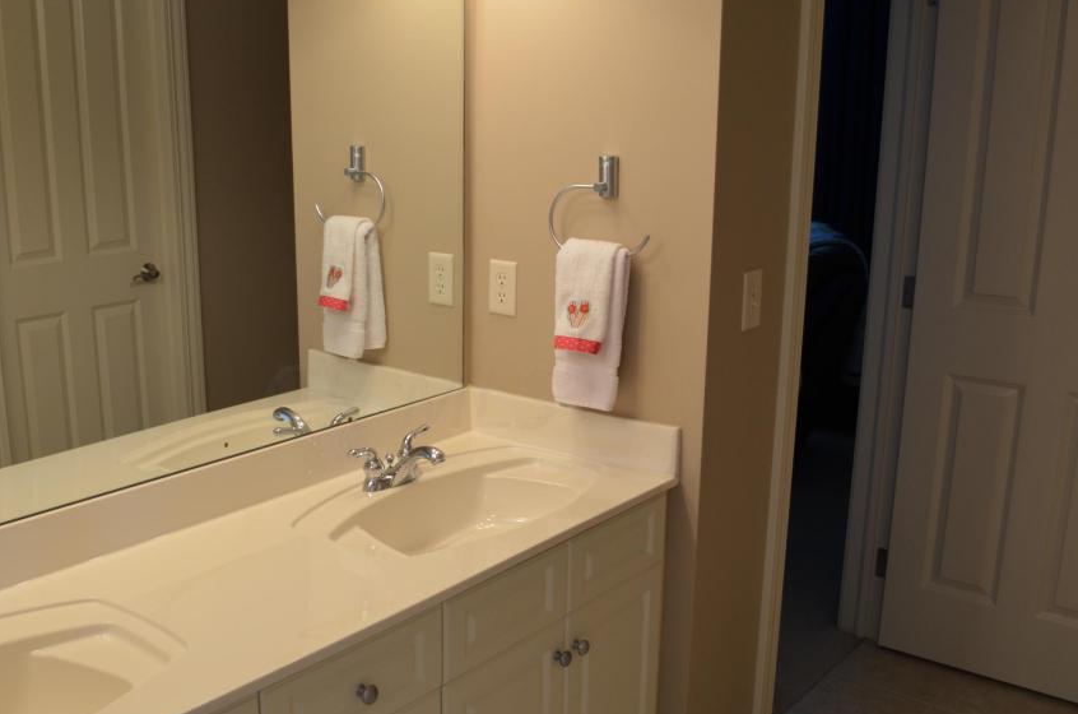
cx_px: 410
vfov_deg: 35.7
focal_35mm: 37
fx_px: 1105
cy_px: 397
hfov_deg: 51.5
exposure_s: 1/80
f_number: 4.5
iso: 400
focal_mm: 18
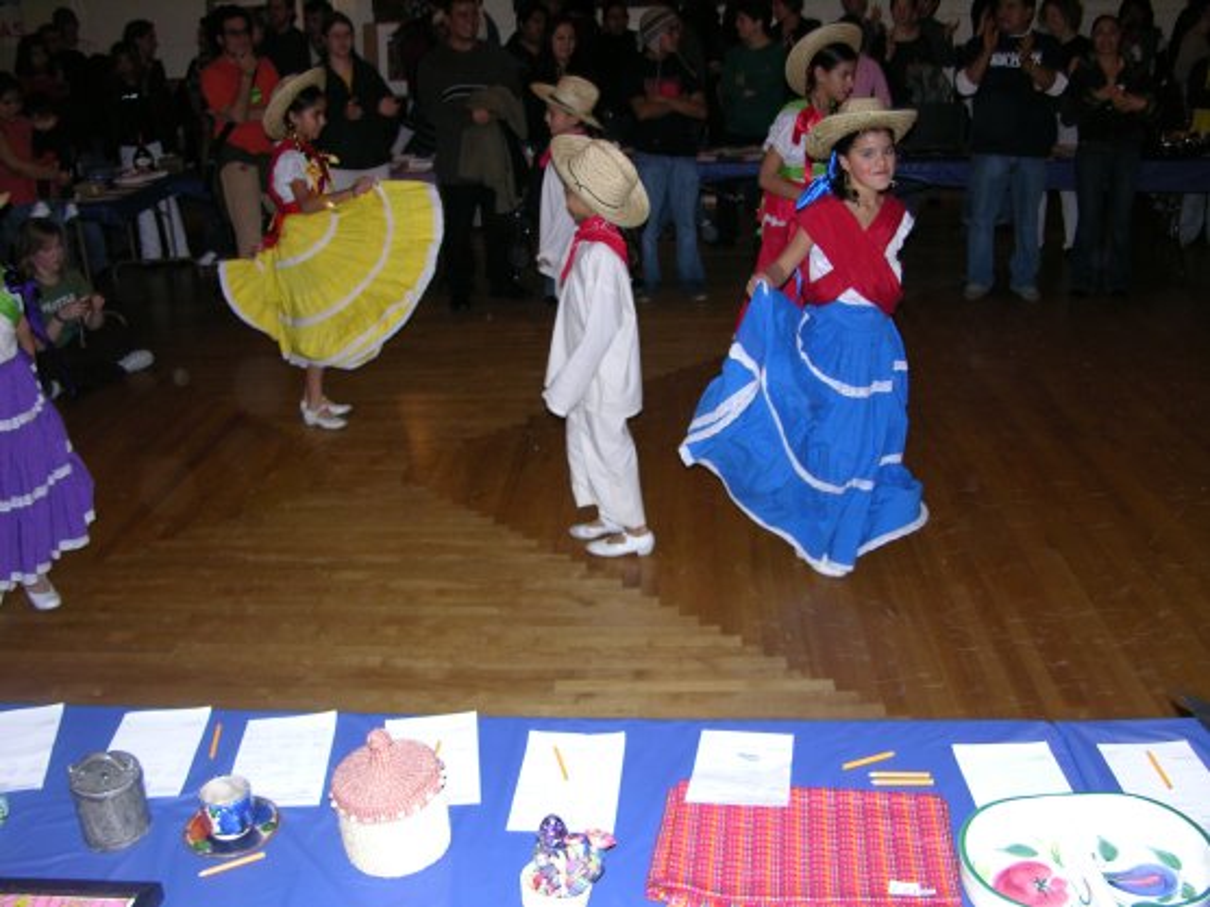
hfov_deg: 52.6
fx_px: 1223
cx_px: 605
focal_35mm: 35
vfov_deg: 40.7
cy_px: 454
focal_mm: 8.9
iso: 100
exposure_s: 1/60.1
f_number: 2.8
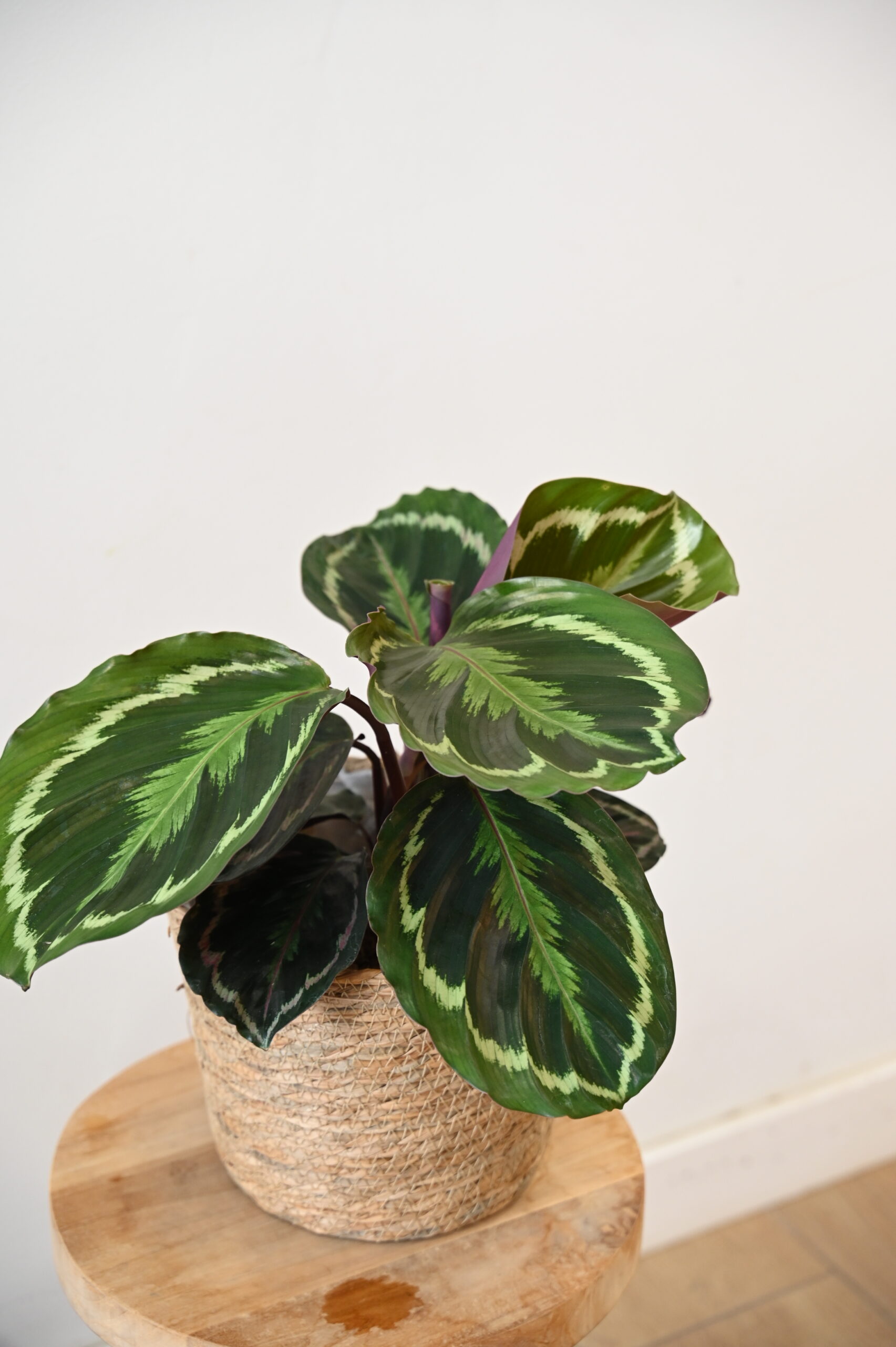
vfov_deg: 27.0
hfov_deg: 18.2
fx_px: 2802
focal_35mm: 75
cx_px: 448
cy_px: 674
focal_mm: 75
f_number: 4.5
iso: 1250
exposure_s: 1/60
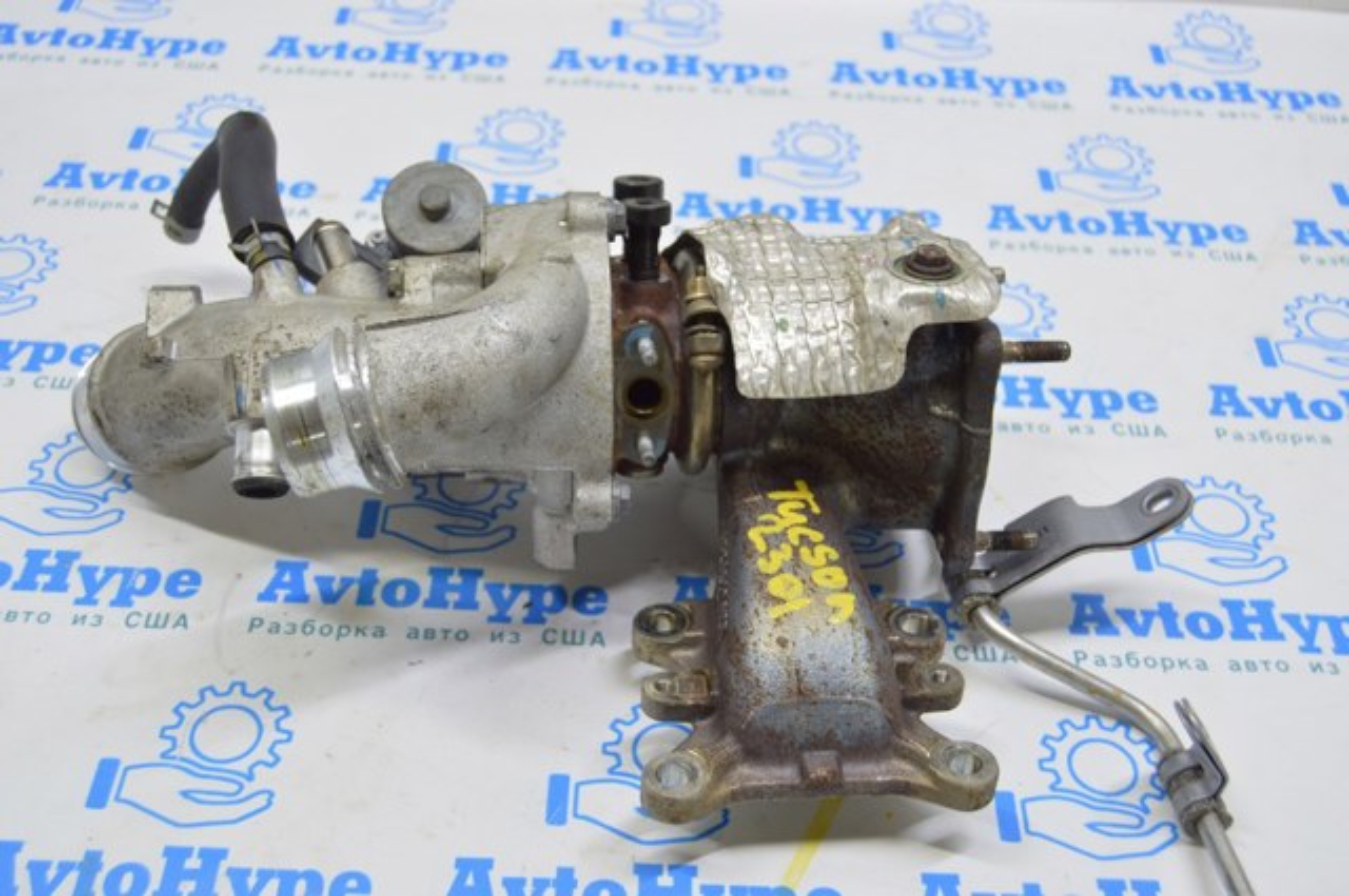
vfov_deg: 29.8
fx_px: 1684
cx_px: 674
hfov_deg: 43.7
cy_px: 448
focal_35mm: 45
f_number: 5.6
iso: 400
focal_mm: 30
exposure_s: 1/20
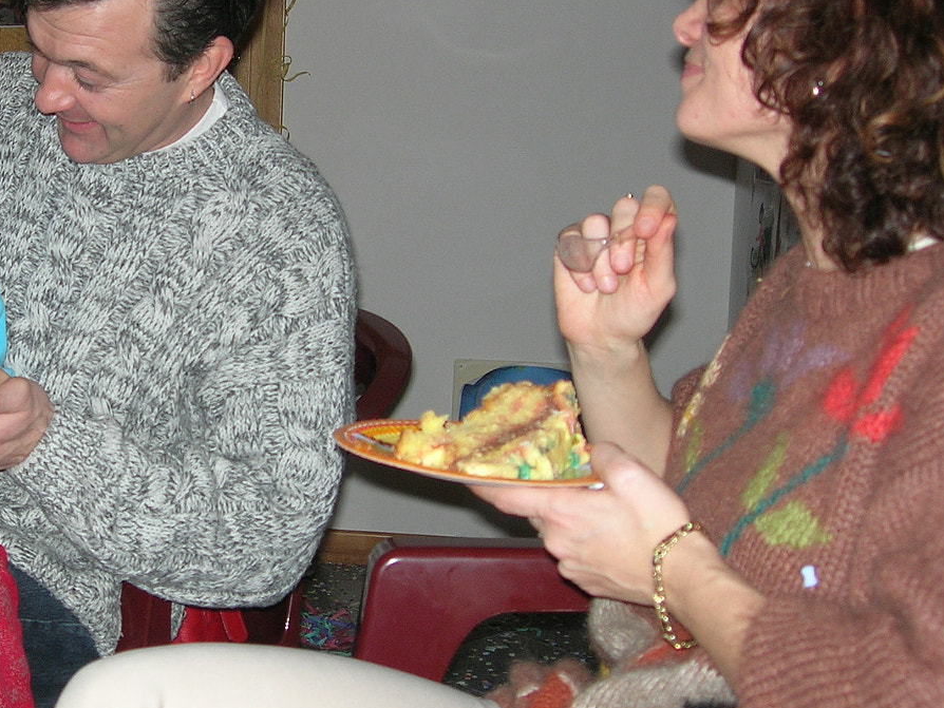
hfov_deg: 27.9
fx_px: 1855
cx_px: 165
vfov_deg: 21.6
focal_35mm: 68
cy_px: 268
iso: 64
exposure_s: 1/60.1
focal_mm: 7.8
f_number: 2.8
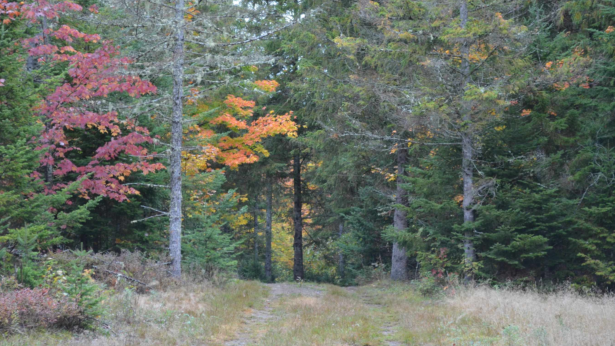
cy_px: 123
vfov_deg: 12.3
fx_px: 1608
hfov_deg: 21.7
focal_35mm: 99
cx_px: 284
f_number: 5.6
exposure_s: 1/100
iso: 400
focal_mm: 55
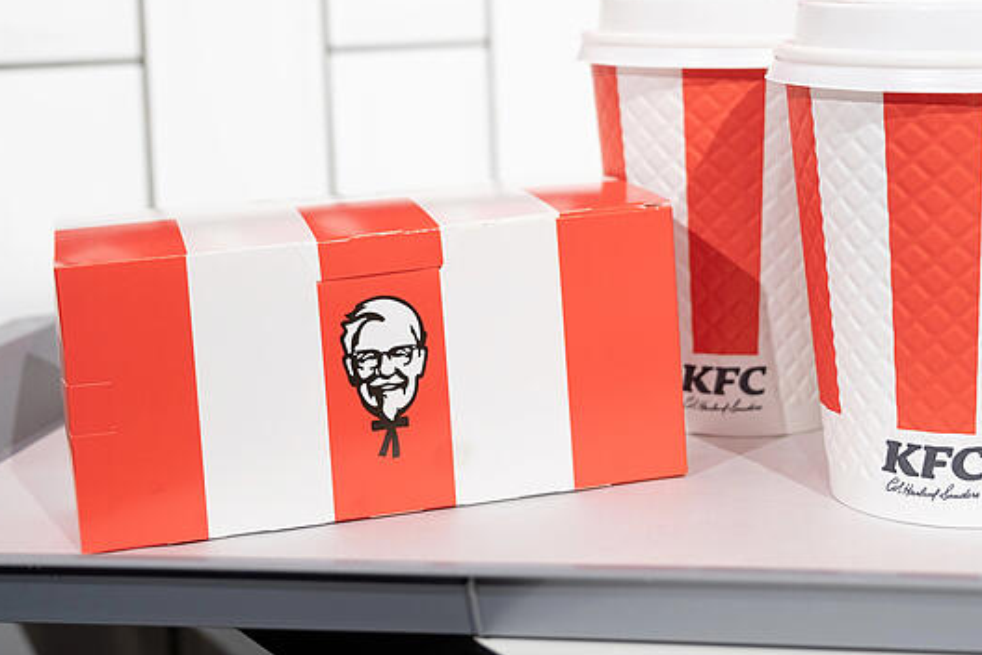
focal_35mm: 60
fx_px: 1637
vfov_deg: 22.5
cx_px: 565
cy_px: 194
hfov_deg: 33.3
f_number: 4
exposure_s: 1/80
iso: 500
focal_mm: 26
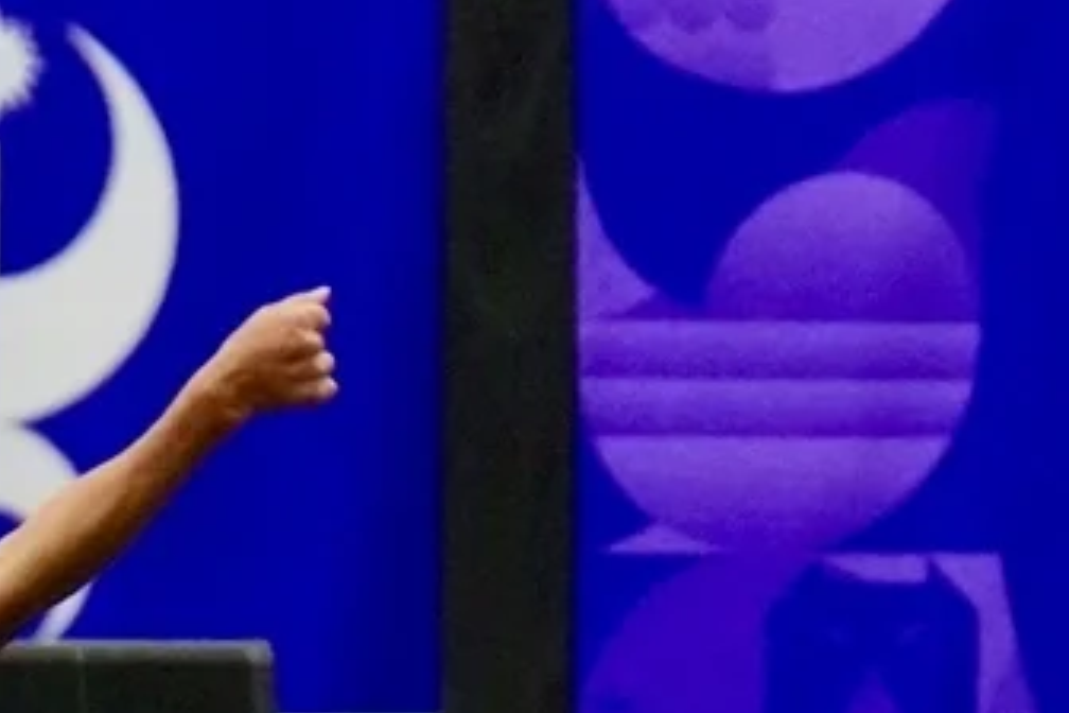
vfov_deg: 5.1
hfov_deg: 7.5
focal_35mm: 268
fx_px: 7957
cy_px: 659
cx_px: -674
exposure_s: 1/1000
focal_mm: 75
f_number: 2.8
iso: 6400
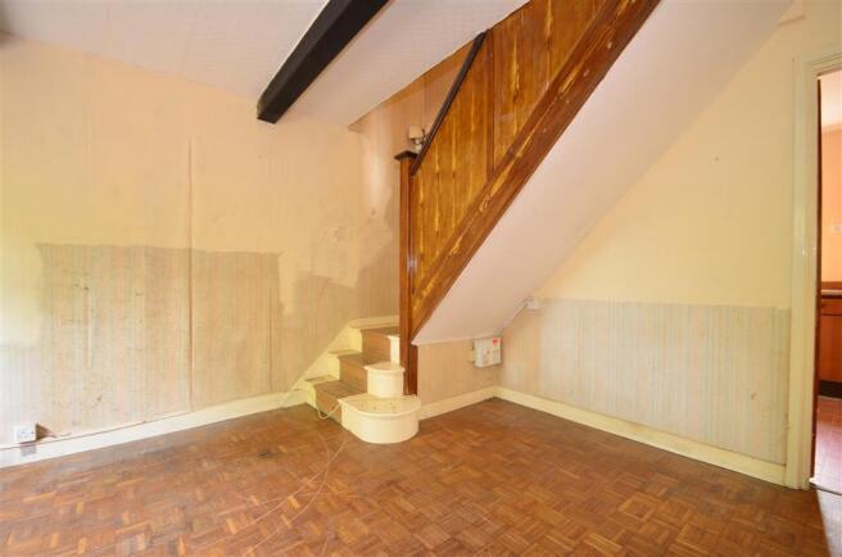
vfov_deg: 77.0
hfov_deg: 100.5
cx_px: 421
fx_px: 350
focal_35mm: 15
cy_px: 278
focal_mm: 10
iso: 200
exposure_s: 1/2
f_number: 5
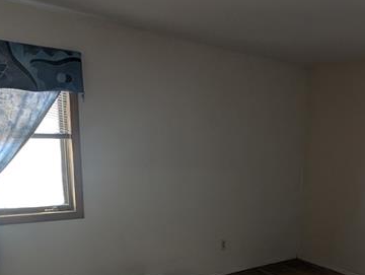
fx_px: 359
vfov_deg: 40.0
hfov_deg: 51.4
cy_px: 224
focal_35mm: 34
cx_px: 278
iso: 275
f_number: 1.7
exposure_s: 1/120
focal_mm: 2.02
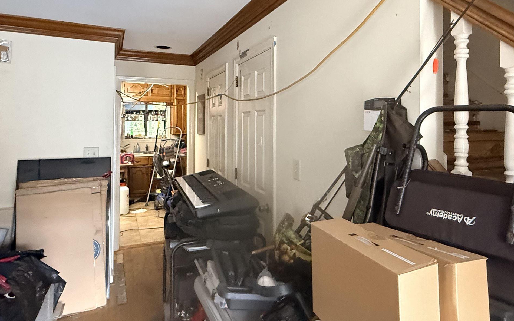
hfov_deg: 74.6
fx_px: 336
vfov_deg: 50.6
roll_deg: -0.3
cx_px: 279
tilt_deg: +2.9
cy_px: 121
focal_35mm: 24
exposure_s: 1/60
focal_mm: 2.22
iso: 800
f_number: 2.2
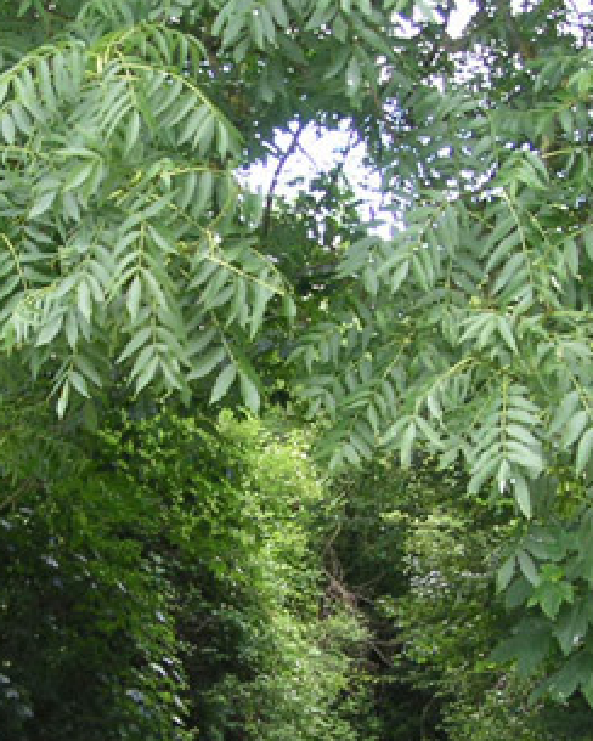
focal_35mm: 79
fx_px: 1733
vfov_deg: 24.0
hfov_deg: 19.3
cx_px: 173
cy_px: 488
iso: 50
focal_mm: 6
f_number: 2.8
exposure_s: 1/60
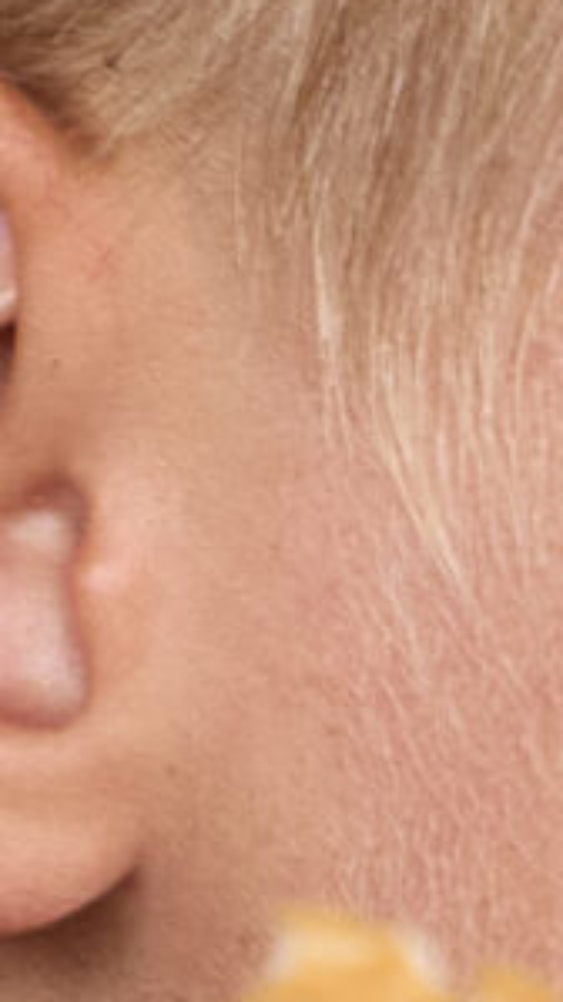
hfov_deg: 0.7
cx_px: 1126
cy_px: 270
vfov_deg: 1.2
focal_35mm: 1795
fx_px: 47679
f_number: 4
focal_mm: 200
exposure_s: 1/640
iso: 500
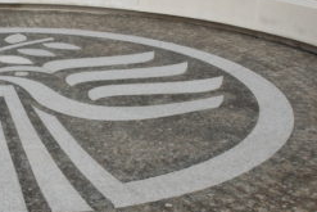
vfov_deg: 18.7
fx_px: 643
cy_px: 107
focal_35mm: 73
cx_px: 42
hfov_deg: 26.9
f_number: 11
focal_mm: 24
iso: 100
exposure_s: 1/200
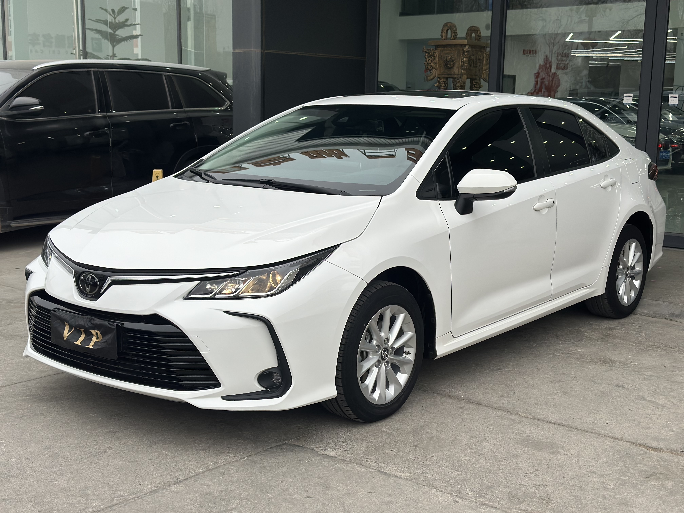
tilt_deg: -9.8
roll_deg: -1.0
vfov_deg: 30.3
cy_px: 256
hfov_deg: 39.7
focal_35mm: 48
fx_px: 948
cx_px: 342
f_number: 1.78
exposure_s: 1/407
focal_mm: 6.86
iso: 80
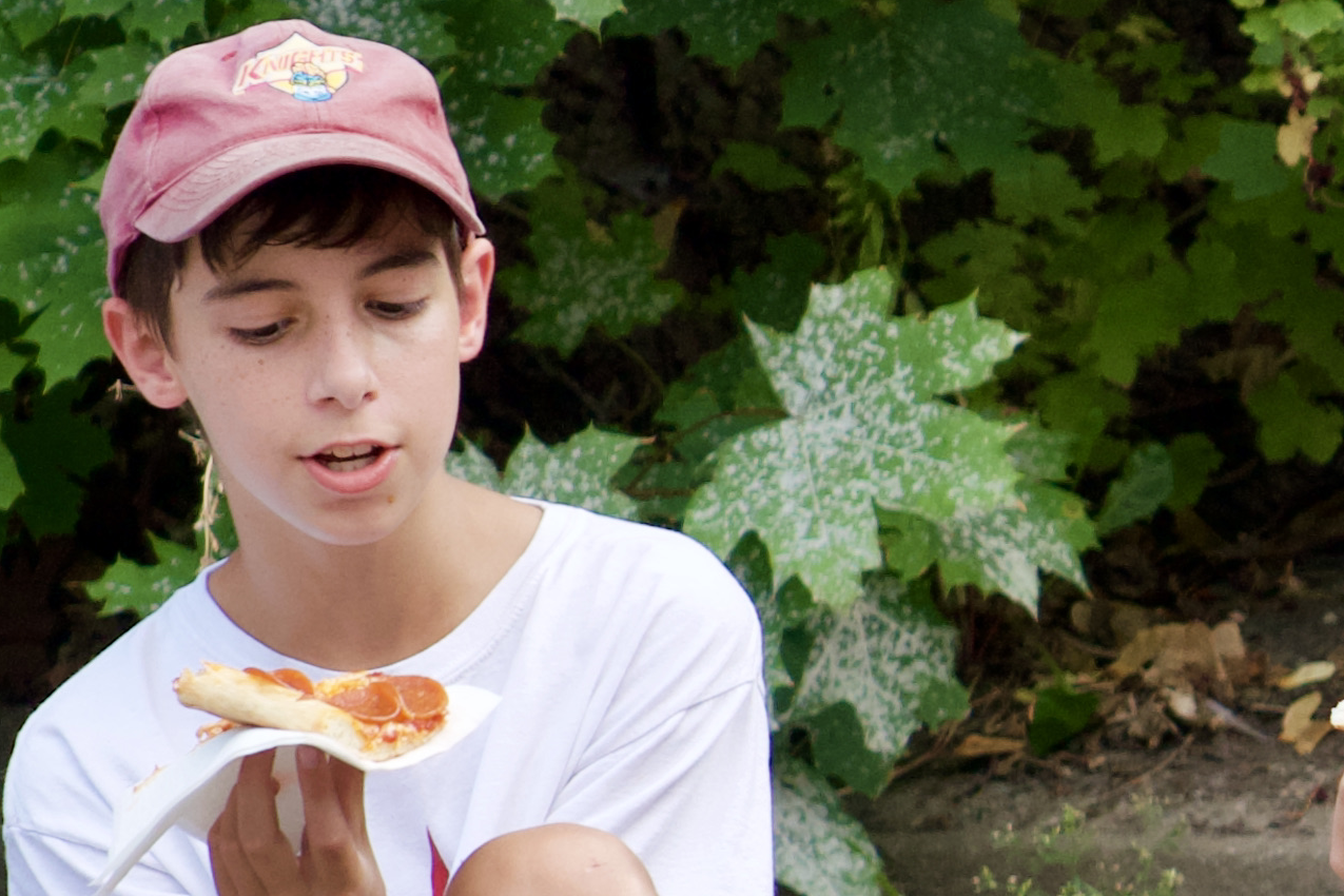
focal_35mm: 467
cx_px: 1796
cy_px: 479
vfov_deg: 2.9
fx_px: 17433
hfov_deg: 4.4
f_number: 4
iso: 640
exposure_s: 1/200
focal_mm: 86
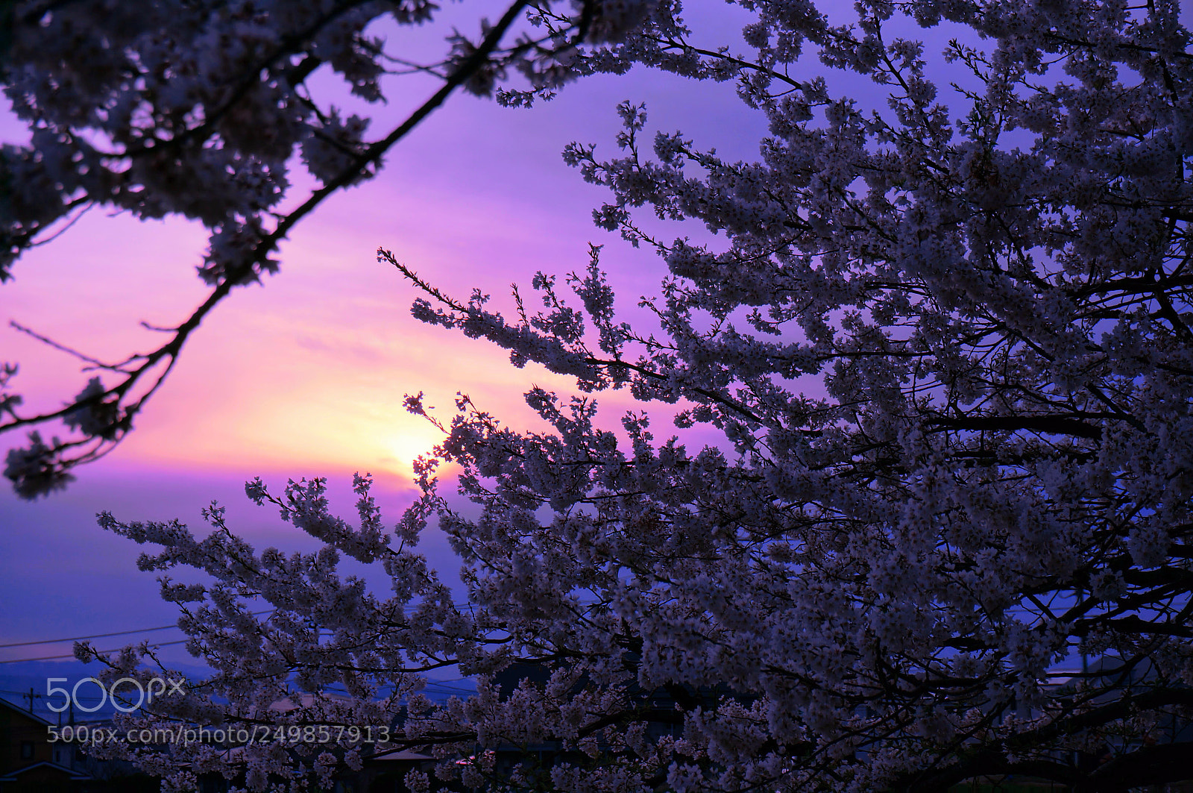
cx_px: 596
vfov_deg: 18.1
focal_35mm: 75
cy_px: 396
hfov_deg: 27.0
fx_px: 2483
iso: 100
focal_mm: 50
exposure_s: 1/320
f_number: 8
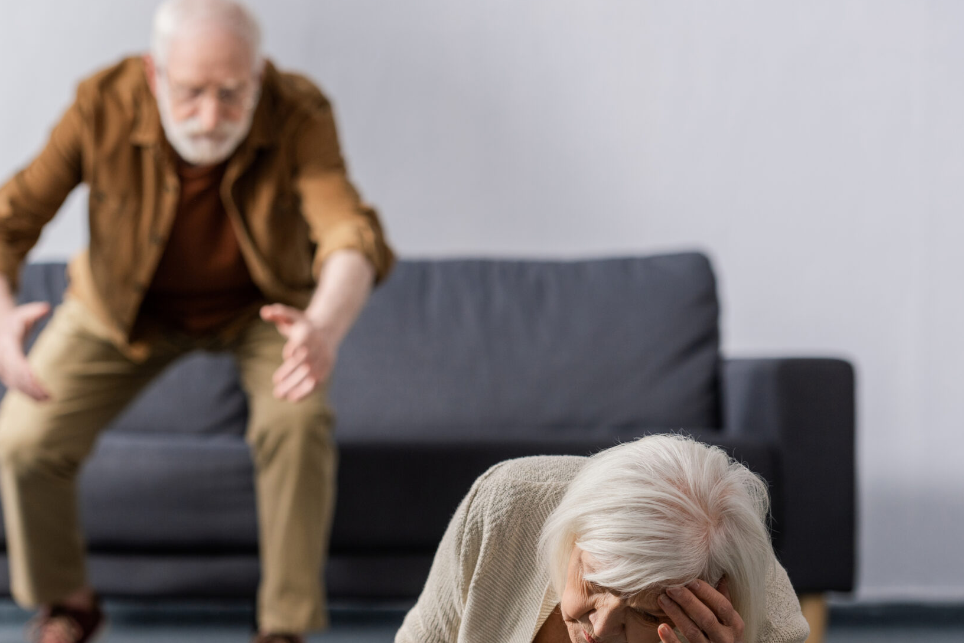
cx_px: 319
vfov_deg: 7.5
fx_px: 4875
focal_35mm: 182
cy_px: 492
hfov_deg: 11.3
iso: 160
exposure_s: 1/200
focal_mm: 116
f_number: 3.2
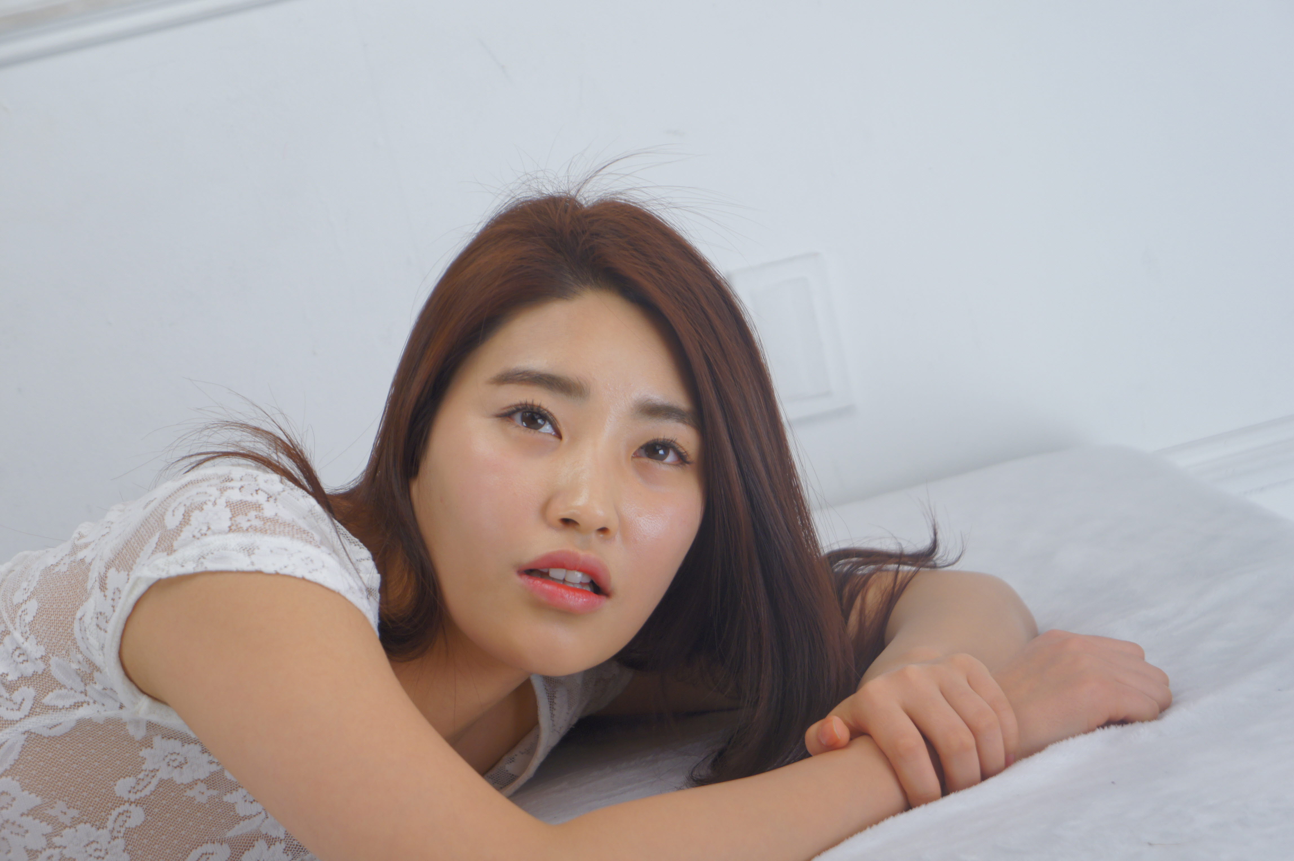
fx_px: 2964
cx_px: 647
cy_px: 430
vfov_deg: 16.5
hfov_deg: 24.6
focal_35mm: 82
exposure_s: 1/100
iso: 200
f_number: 5.6
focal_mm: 55
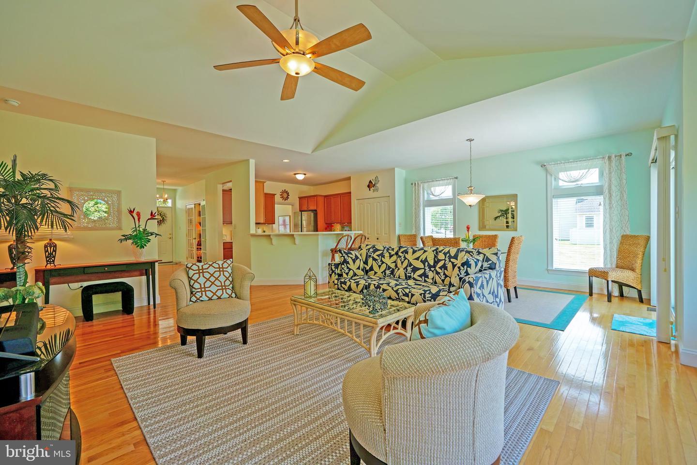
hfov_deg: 100.4
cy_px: 232
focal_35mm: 15
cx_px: 348
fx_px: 290
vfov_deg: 77.3
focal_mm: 10
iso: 100
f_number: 4
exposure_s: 1/60
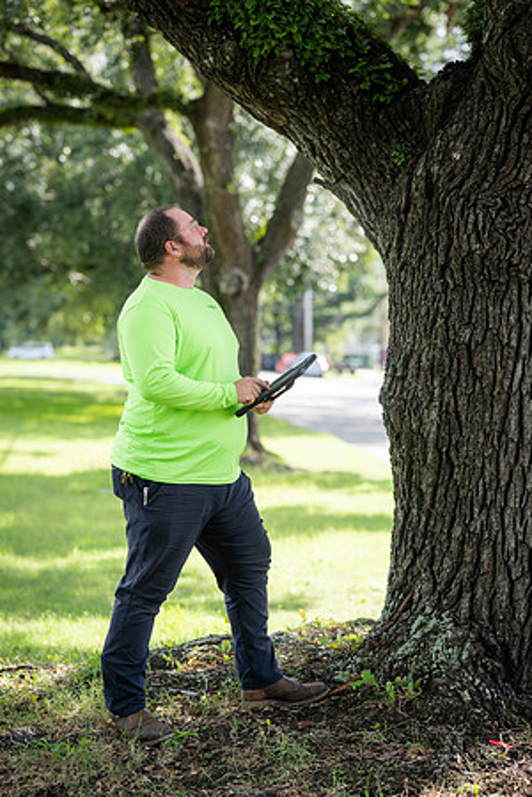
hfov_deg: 16.1
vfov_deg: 23.9
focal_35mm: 85
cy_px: 398
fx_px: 1884
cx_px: 266
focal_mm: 85
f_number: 2.8
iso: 200
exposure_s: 1/640
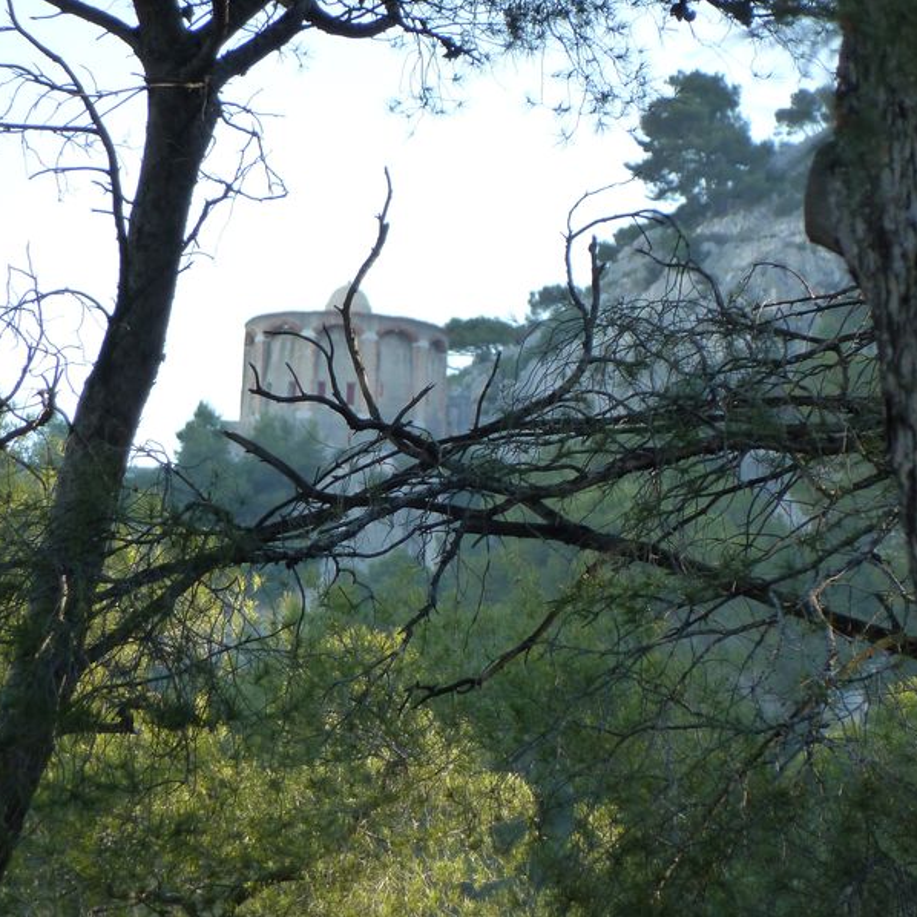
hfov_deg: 4.9
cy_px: 458
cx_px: 408
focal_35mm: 355
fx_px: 10640
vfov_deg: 4.9
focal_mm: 49.2
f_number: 4.9
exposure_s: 1/125
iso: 160
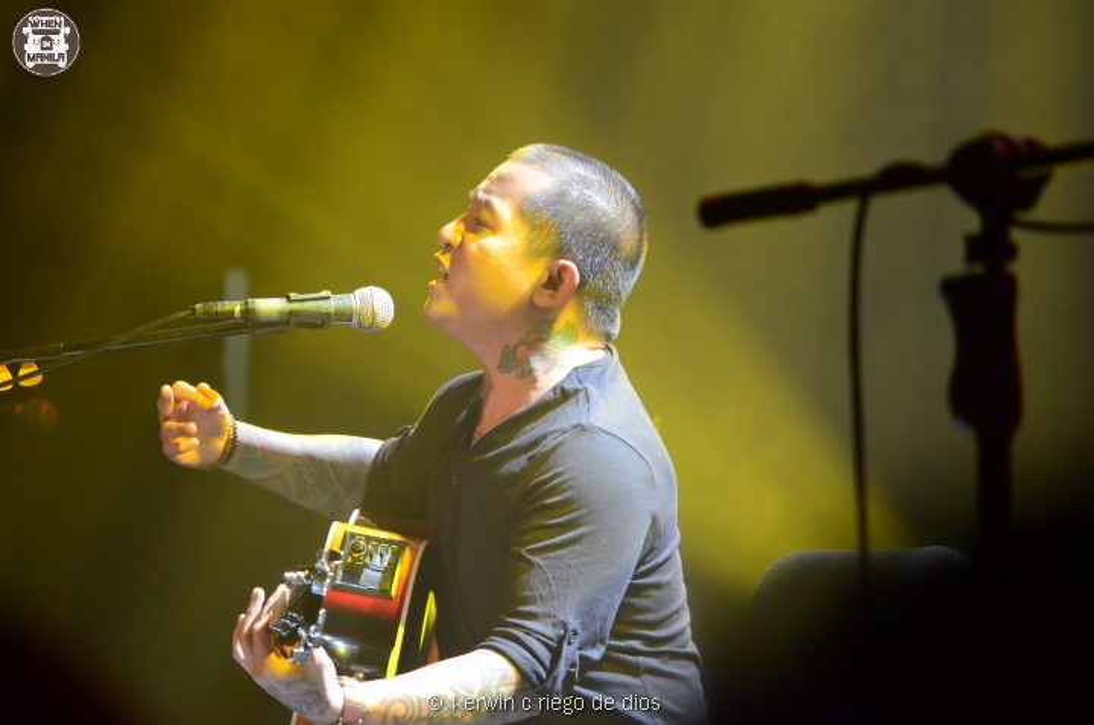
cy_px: 362
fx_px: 4549
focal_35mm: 150
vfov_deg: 9.1
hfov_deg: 13.7
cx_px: 547
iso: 3200
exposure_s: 1/250
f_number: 4.5
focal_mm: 100
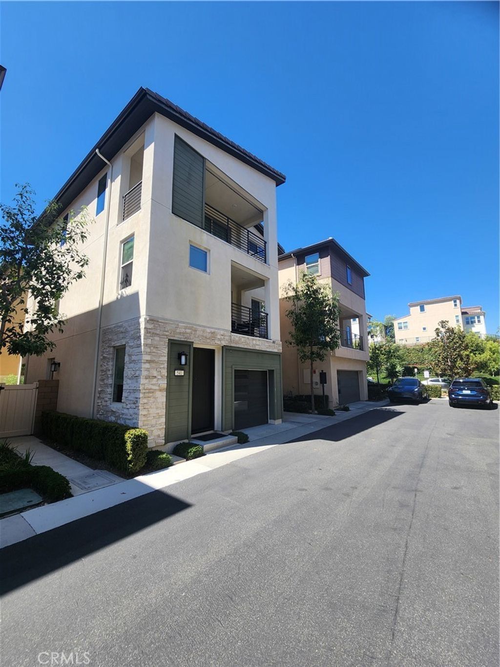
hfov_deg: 89.9
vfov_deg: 106.2
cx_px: 250
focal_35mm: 13
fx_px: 250
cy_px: 334
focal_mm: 2.2
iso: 50
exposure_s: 1/1126
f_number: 2.2
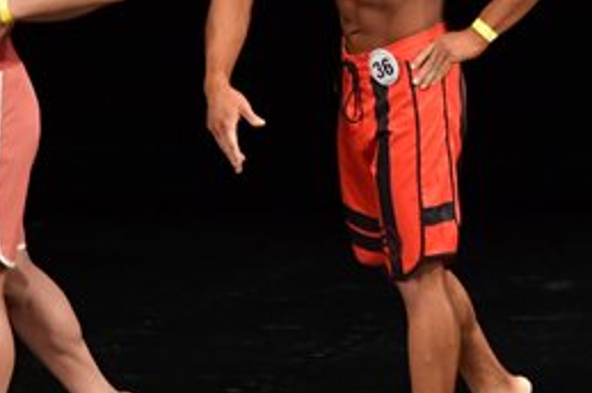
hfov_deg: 2.9
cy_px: 41
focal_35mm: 718
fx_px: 11792
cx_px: 461
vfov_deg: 1.9
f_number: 5.6
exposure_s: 1/400
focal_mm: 160
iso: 3200
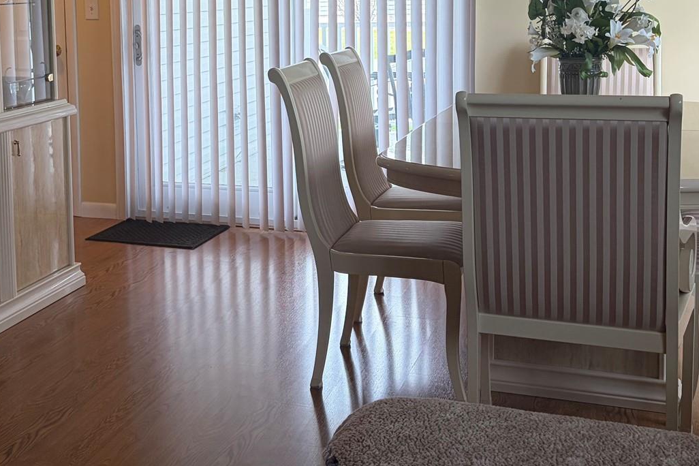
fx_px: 1048
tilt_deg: -5.0
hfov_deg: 36.3
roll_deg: +2.8
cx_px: 209
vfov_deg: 24.5
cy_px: 75
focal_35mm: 54
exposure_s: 1/165
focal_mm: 5.96
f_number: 1.6
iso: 100
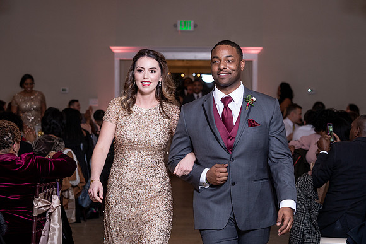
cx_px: 218
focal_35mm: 85
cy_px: 98
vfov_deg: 16.0
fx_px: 866
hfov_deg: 23.8
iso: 800
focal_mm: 71
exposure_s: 1/200
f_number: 4
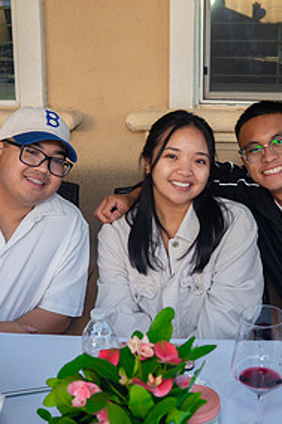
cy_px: 205
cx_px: 170
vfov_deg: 40.4
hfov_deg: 27.4
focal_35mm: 49
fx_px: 576
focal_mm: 24
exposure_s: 1/160
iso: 640
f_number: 5
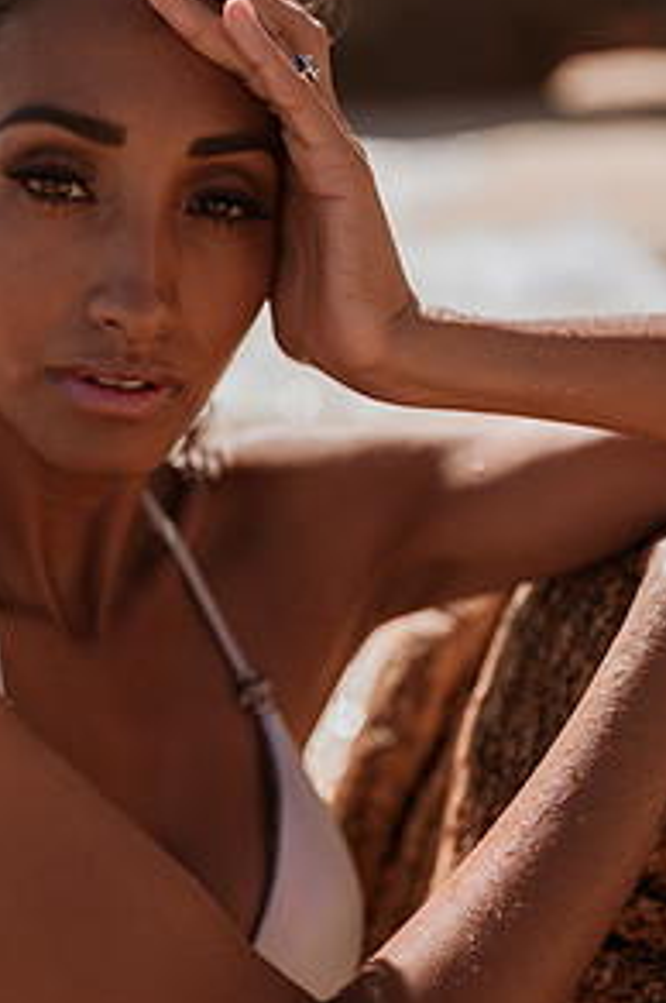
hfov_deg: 24.7
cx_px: 175
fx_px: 1502
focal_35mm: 54
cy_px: 526
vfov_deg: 36.9
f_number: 1.8
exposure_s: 1/4000
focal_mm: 35
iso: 64
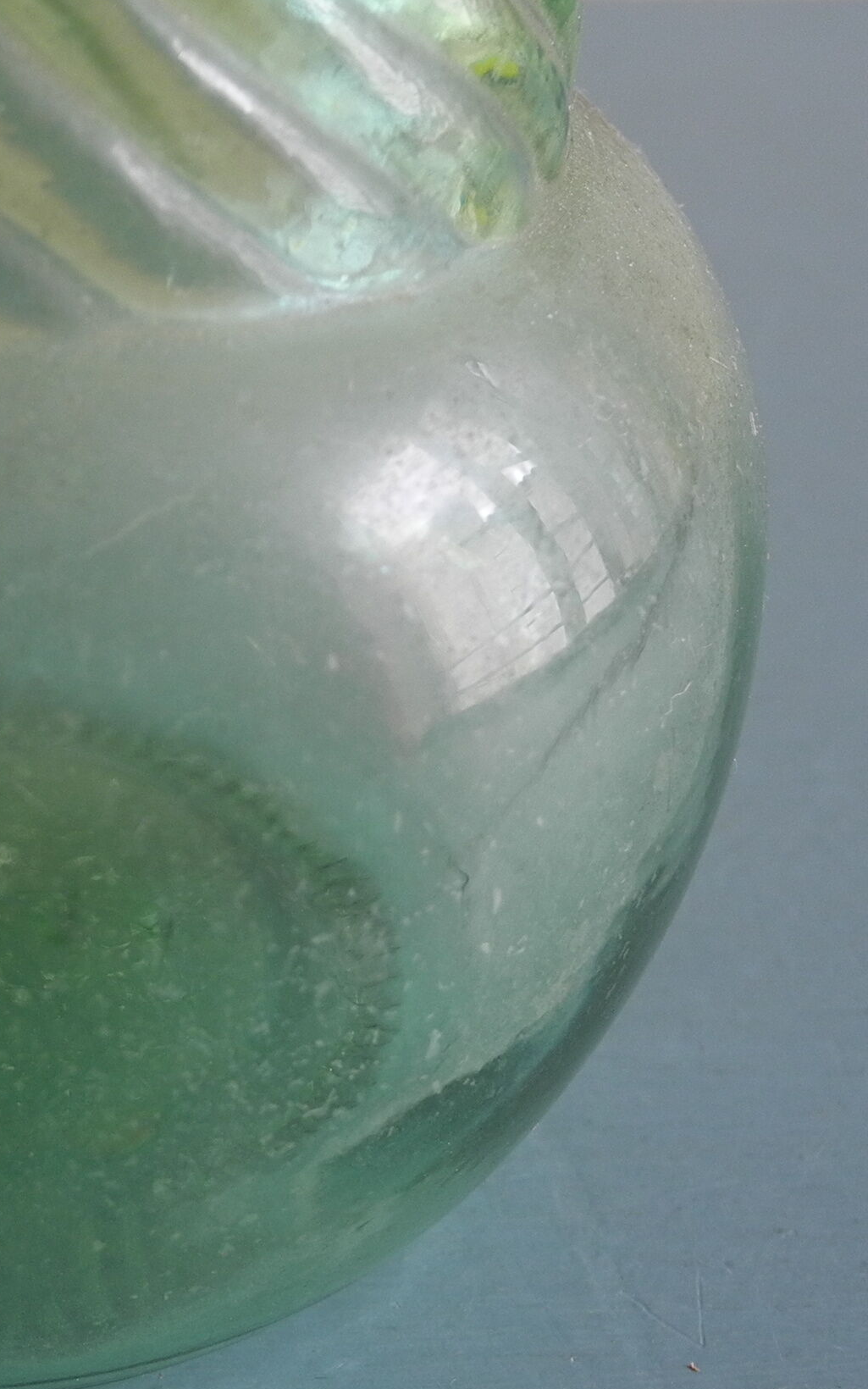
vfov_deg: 30.9
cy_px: 487
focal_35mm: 66
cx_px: -80
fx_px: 2498
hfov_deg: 18.9
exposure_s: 1/31.7
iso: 100
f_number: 2.8
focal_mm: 6
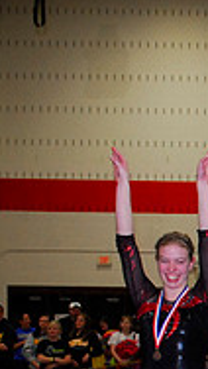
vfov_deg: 21.4
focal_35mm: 97
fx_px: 949
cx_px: 549
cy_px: 348
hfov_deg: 10.3
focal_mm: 20
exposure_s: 1/80
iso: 800
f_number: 5.6
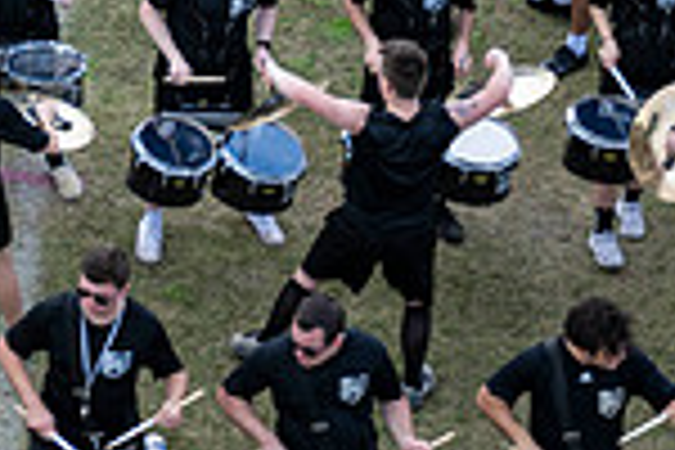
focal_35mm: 224
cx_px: -360
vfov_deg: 6.0
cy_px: -403
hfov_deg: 8.9
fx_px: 4200
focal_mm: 58
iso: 250
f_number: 2.8
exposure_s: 1/1250
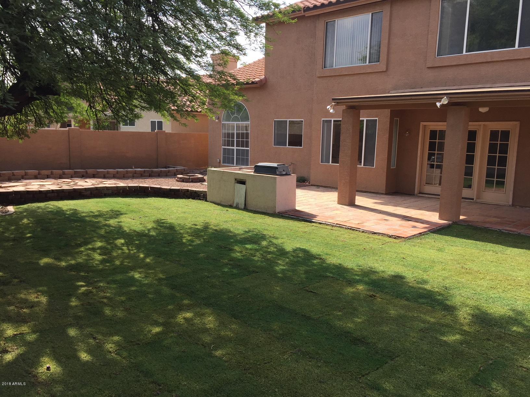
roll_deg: -1.2
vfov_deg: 48.2
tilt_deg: -9.2
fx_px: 444
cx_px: 265
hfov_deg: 61.7
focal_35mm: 29
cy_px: 198
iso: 32
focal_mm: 4.15
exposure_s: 1/807
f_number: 2.2
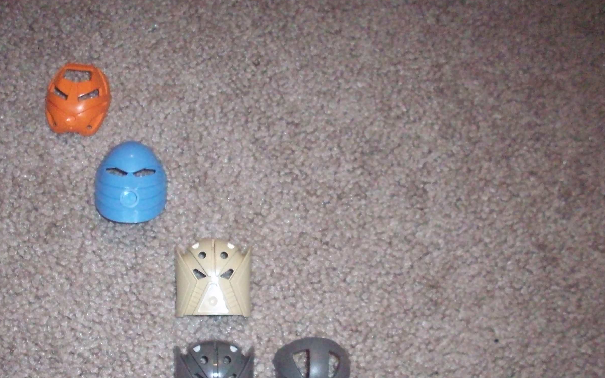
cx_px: 239
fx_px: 824
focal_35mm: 50
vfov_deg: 25.6
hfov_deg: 40.1
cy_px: 266
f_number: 2.8
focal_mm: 6.2
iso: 800
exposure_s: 1/128
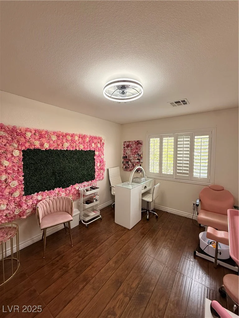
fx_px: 129
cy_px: 159
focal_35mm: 14
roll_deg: -0.7
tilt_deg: -2.5
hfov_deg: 85.7
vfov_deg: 102.1
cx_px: 120
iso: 160
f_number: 2.2
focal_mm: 2.22
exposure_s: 1/99
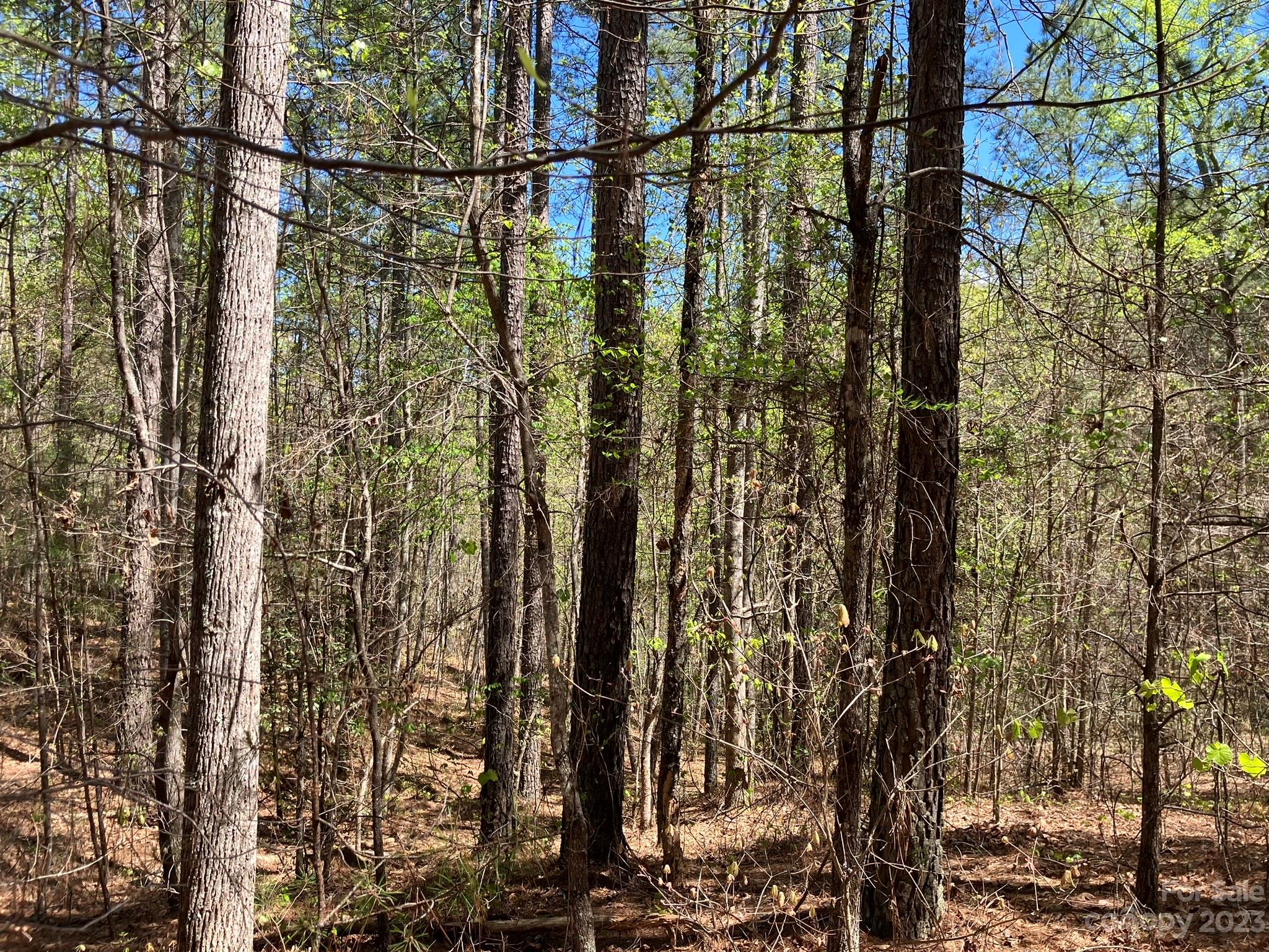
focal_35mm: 28
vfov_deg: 49.7
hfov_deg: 63.4
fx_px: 1026
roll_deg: -0.8
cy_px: 476
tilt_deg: +2.8
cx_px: 634
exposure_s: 1/408
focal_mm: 3.99
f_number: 1.8
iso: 32
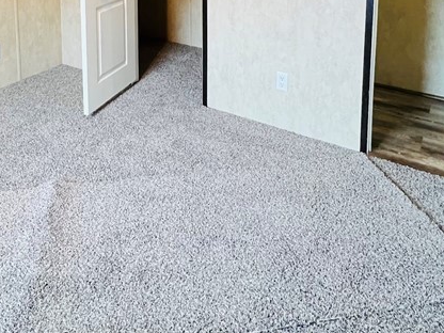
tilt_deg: -6.6
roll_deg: +0.6
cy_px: -48
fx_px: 410
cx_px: 168
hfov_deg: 56.2
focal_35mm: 32
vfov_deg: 36.2
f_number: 1.8
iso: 800
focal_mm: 1.57
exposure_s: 1/40
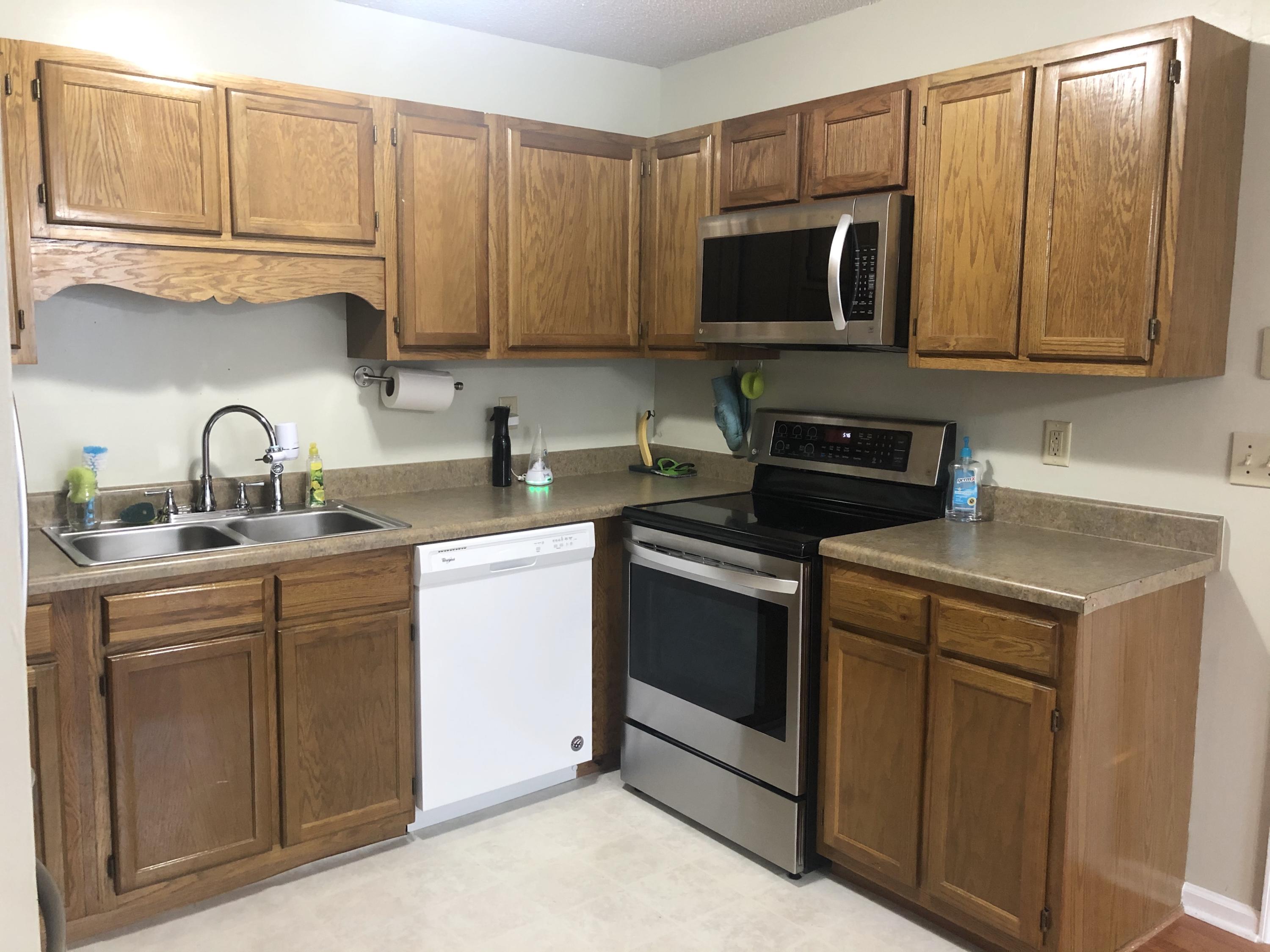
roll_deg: +0.4
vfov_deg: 49.7
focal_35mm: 28
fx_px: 1027
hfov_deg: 63.4
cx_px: 635
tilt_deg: -7.3
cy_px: 476
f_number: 1.8
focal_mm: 4
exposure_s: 1/13
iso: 100
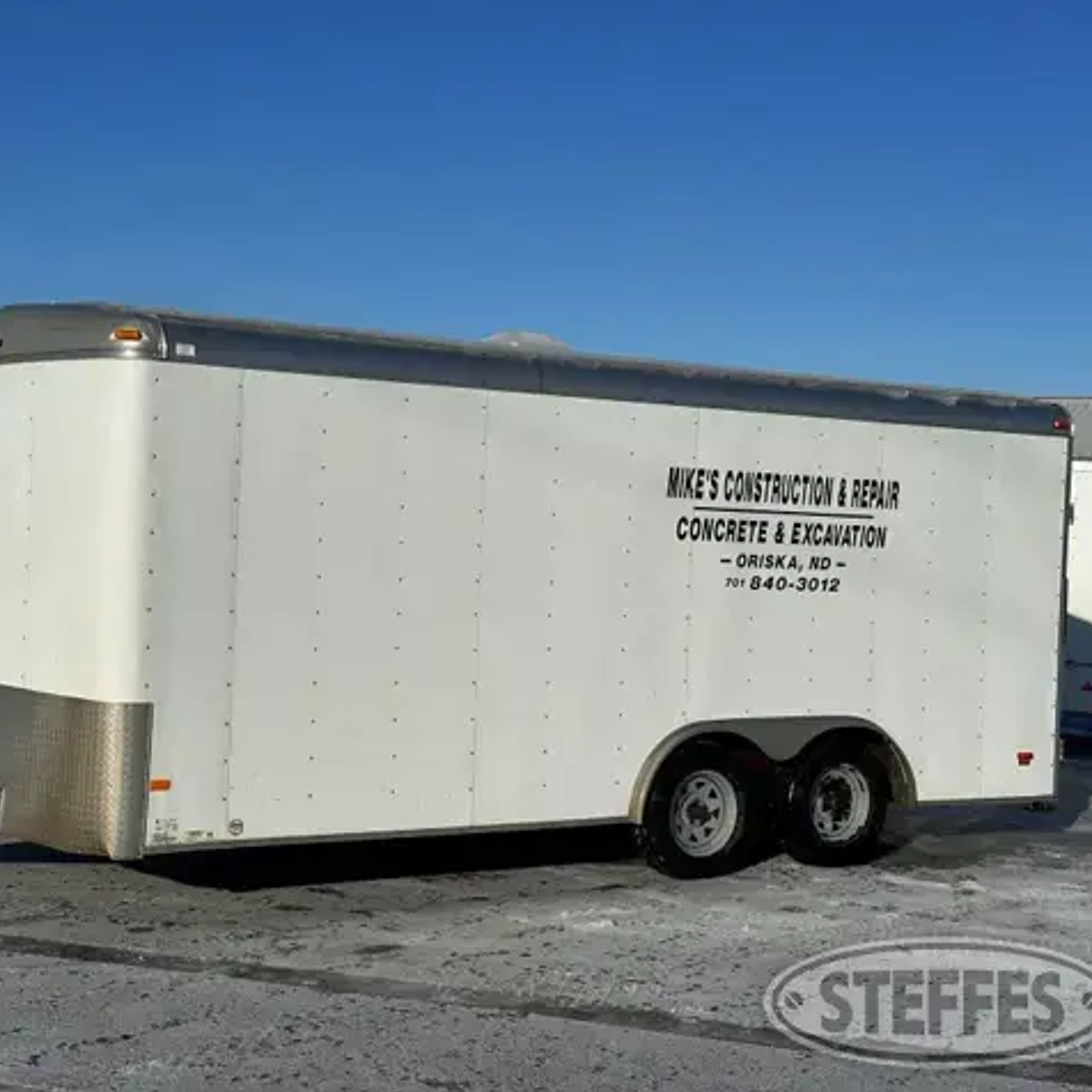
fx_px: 2034
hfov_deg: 30.0
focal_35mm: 57
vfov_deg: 30.0
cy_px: 544
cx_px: 436
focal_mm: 6.86
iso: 64
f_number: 1.78
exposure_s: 1/13699
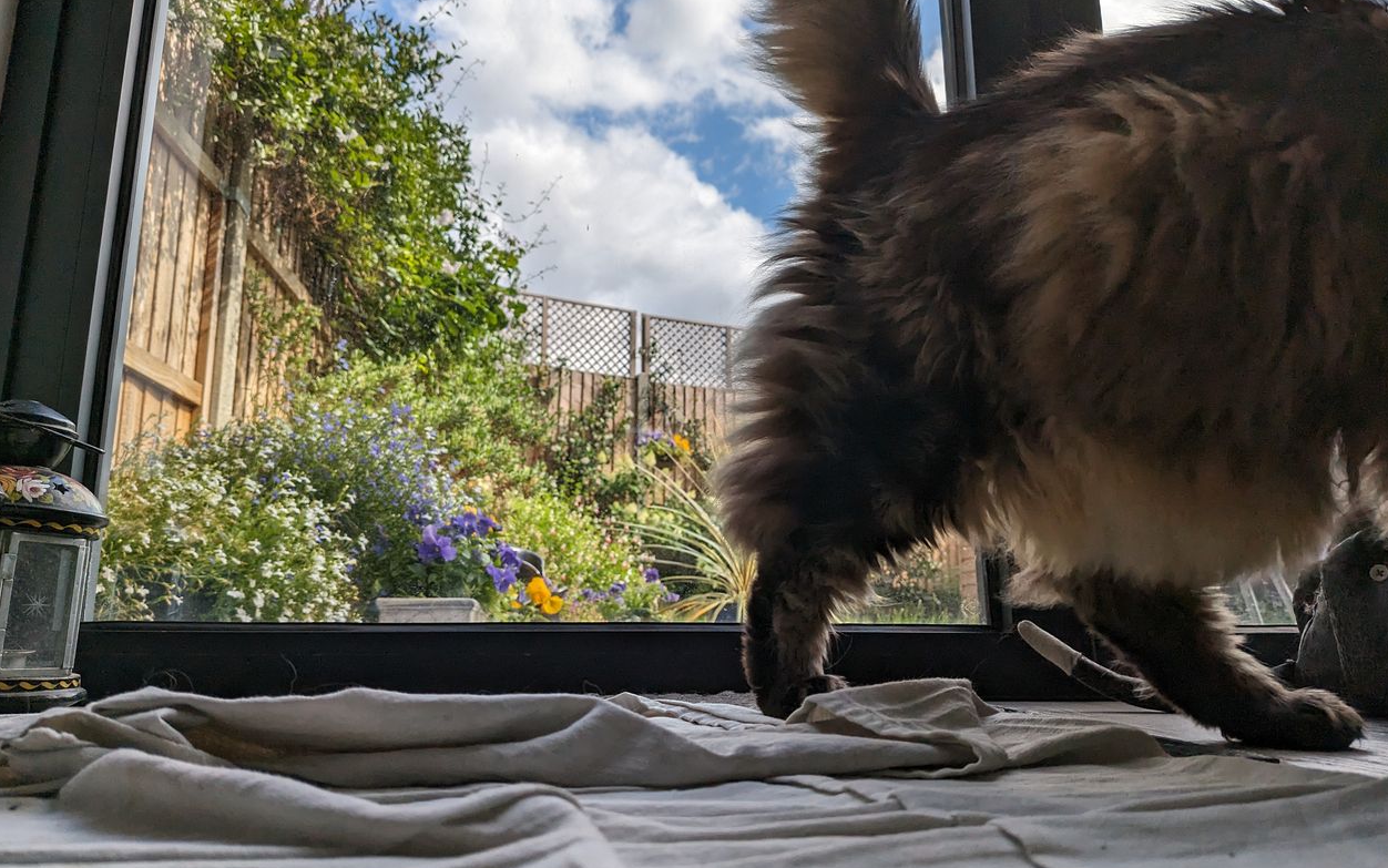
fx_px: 984
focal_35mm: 26
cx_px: 685
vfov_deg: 47.6
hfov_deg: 70.4
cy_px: 401
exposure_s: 1/1437
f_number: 1.7
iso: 37
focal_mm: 4.53
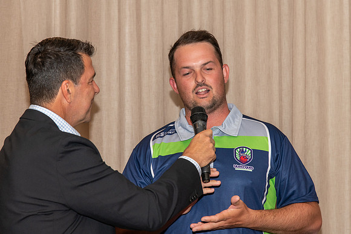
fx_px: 1069
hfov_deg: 18.7
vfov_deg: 12.5
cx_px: 183
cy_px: 112
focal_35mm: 110
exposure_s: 1/60
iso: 800
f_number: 5.6
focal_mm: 105
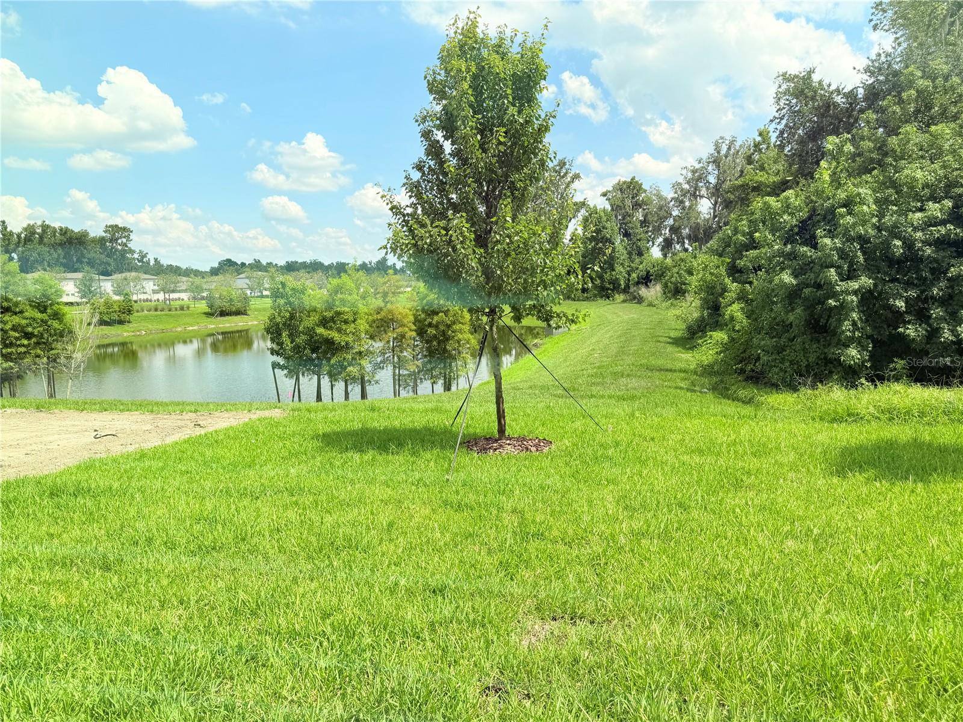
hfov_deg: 71.6
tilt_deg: -7.2
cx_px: 482
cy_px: 361
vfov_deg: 56.8
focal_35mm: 24
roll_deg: +2.4
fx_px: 668
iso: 80
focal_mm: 6.76
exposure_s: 1/2801
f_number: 1.78
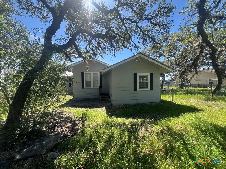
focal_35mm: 13
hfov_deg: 106.2
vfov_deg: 89.9
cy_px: 84
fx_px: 85
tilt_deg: -1.9
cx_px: 113
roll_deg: +0.4
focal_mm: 1.57
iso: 32
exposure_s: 1/410
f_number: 1.8
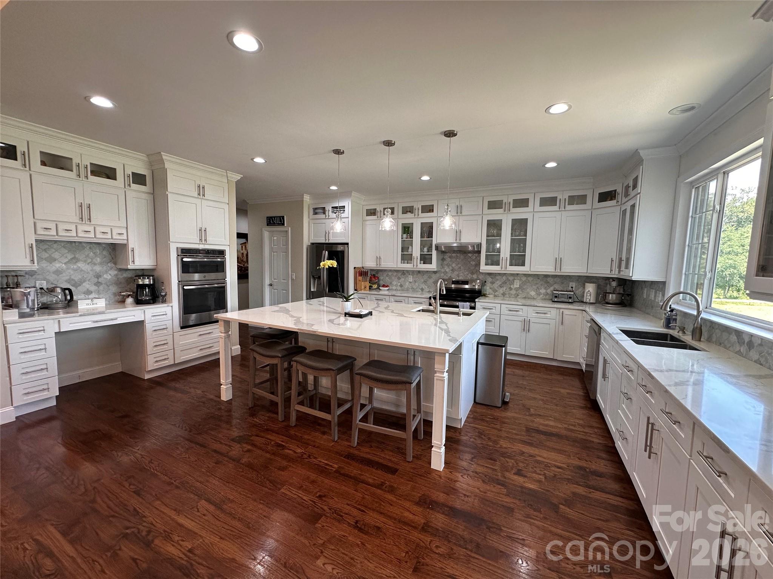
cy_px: 290
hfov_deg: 102.1
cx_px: 386
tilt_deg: -5.1
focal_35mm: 14
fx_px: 313
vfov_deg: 85.7
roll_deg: -1.1
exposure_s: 1/120
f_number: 2.2
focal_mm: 2.22
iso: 160
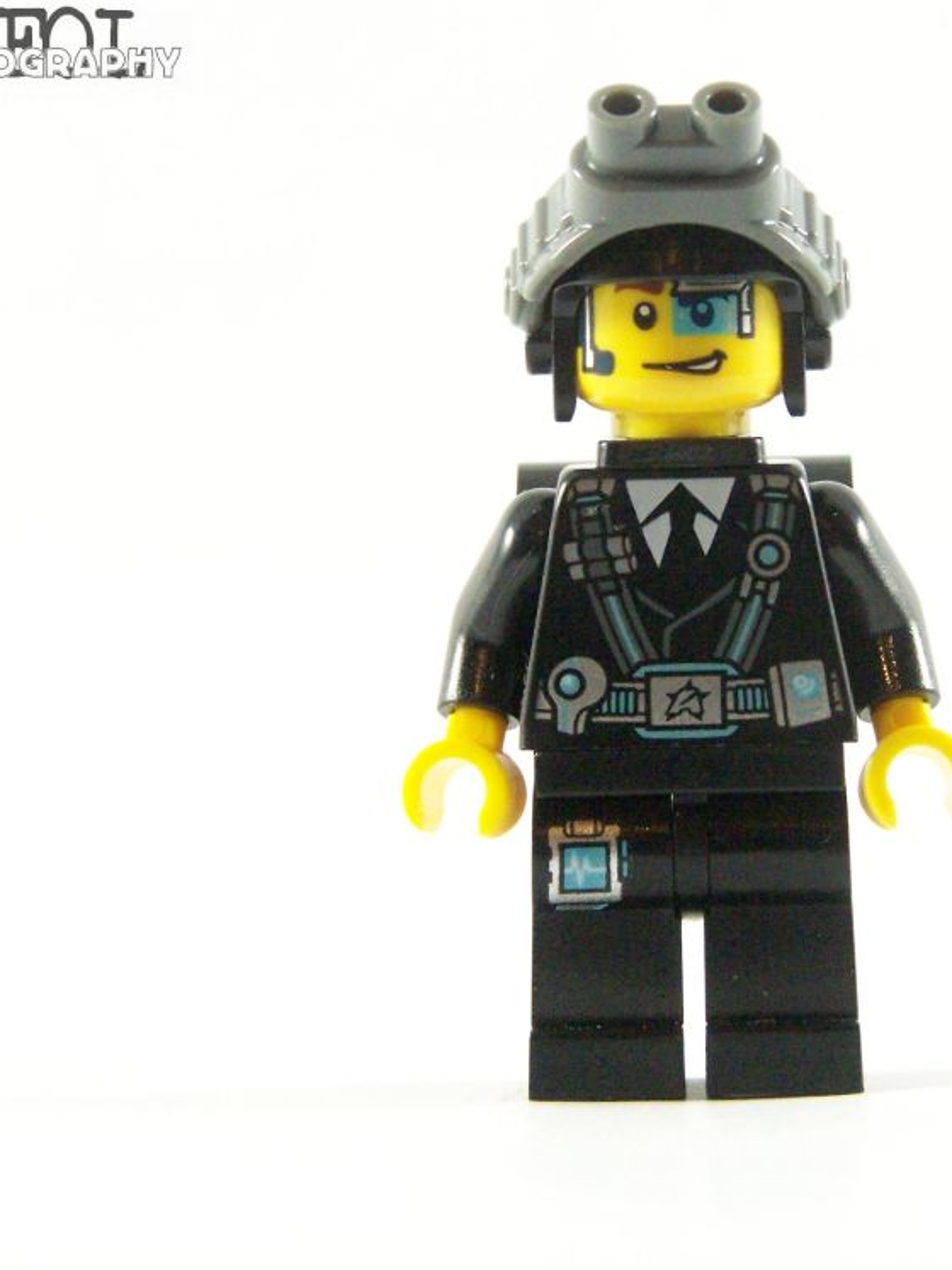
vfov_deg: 13.7
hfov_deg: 10.3
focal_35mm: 144
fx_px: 5282
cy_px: 626
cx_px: 706
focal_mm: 17.5
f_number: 4
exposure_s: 1/60
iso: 400
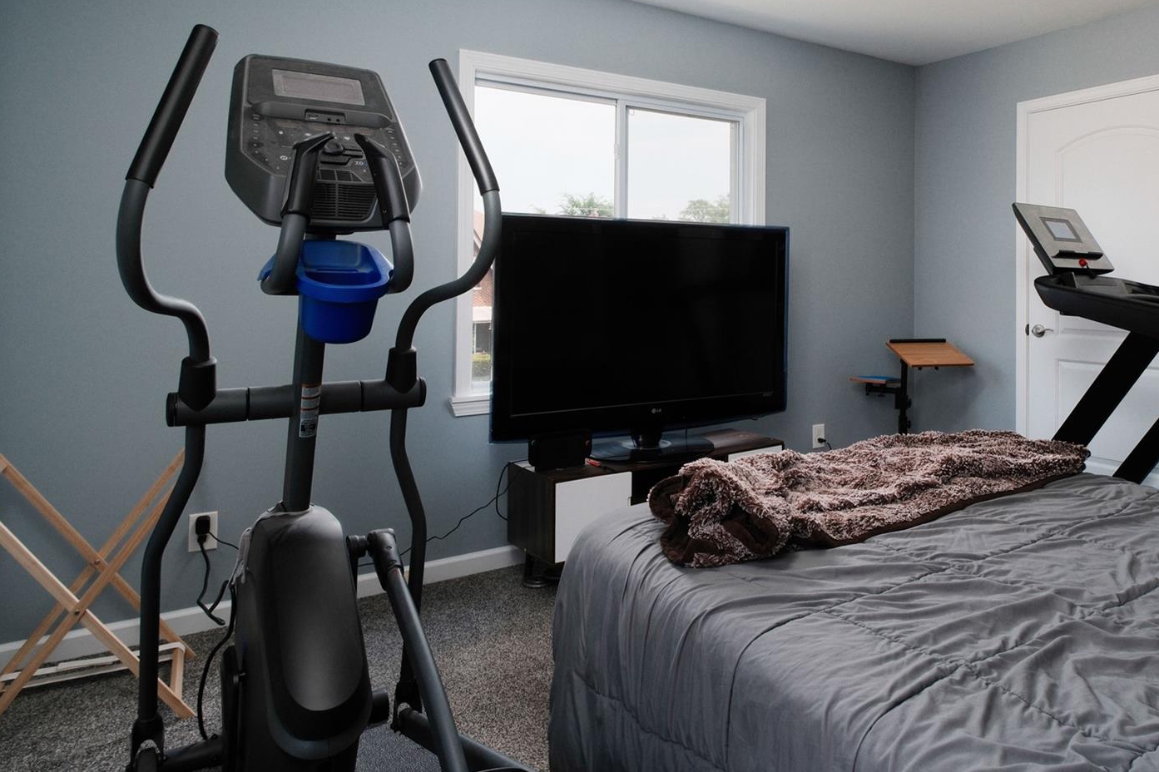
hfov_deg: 70.1
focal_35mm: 25
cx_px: 740
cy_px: 263
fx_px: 805
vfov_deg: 50.4
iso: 640
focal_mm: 11.3
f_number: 8
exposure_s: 1/250
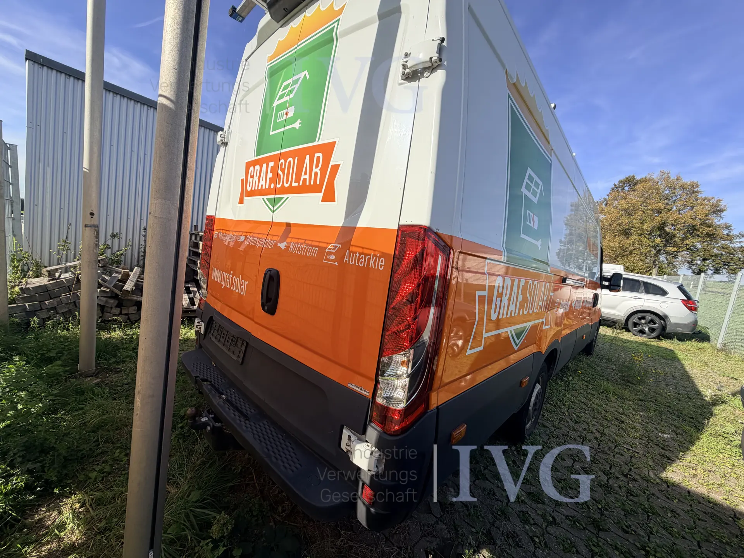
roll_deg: -7.1
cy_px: 279
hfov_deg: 102.1
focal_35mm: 14
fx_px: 301
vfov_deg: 85.7
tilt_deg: -5.1
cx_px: 372
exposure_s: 1/770
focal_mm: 2.22
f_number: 2.2
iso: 25
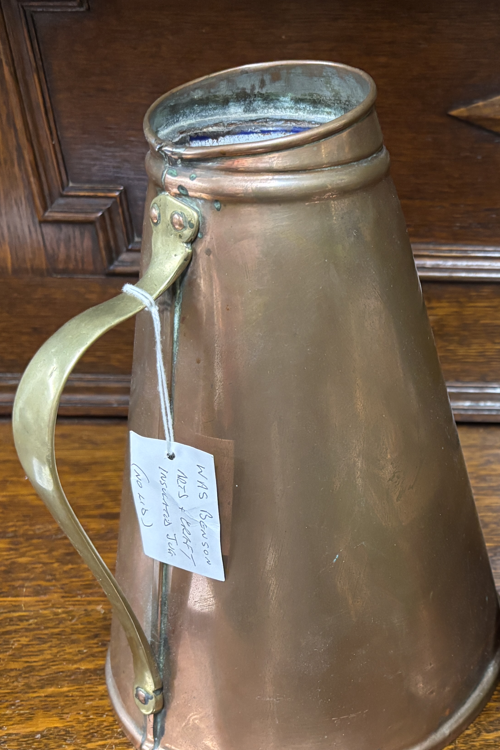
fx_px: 979
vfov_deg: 41.5
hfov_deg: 26.7
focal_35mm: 47
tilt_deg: -32.9
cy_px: 484
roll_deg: -2.1
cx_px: 525
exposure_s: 1/33
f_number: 1.6
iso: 500
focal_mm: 5.96
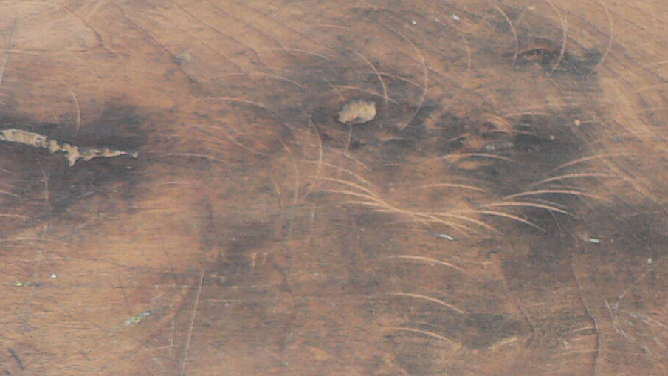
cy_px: 287
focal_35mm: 111
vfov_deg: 10.9
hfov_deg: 18.9
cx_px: 619
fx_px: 1966
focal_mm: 6
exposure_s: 1/50
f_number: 2.8
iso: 80
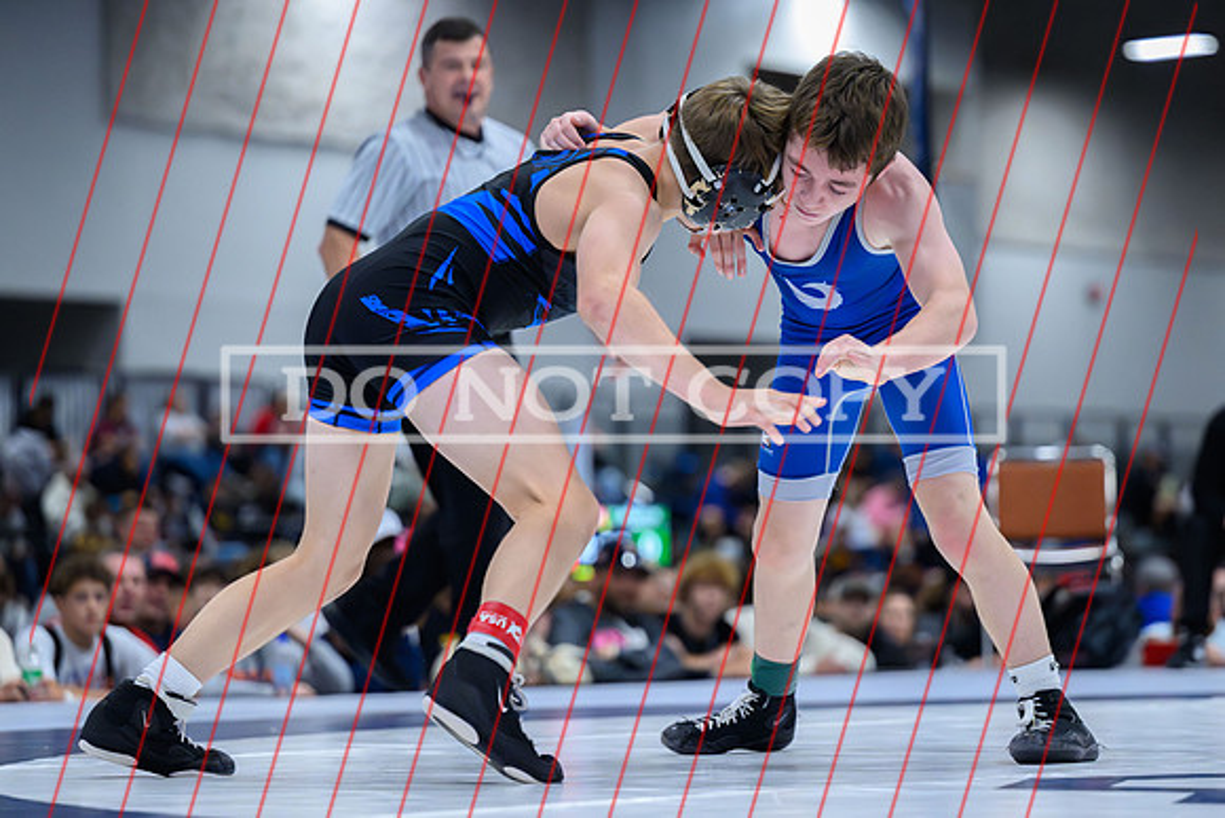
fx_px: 4517
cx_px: 713
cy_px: 360
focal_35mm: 133
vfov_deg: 10.3
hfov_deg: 15.4
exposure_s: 1/800
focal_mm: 110
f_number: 2.8
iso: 9000
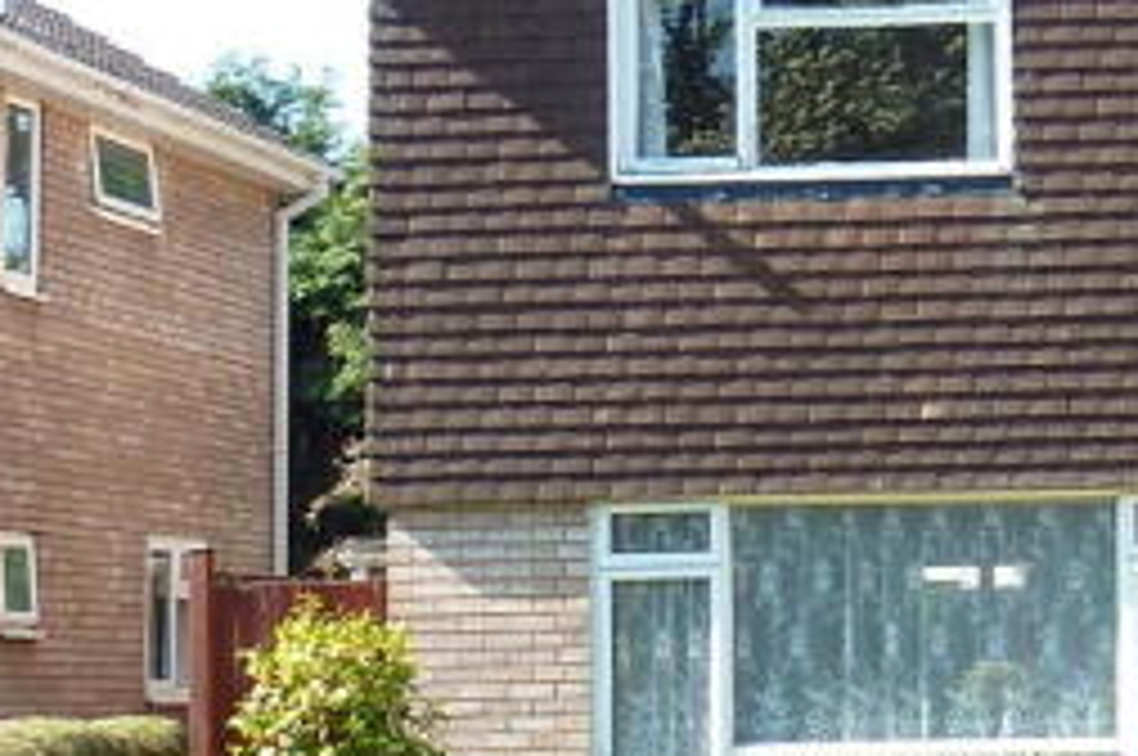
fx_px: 4167
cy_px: 290
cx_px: 1239
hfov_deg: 15.2
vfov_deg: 10.4
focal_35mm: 132
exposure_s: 1/200
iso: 80
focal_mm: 5
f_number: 4
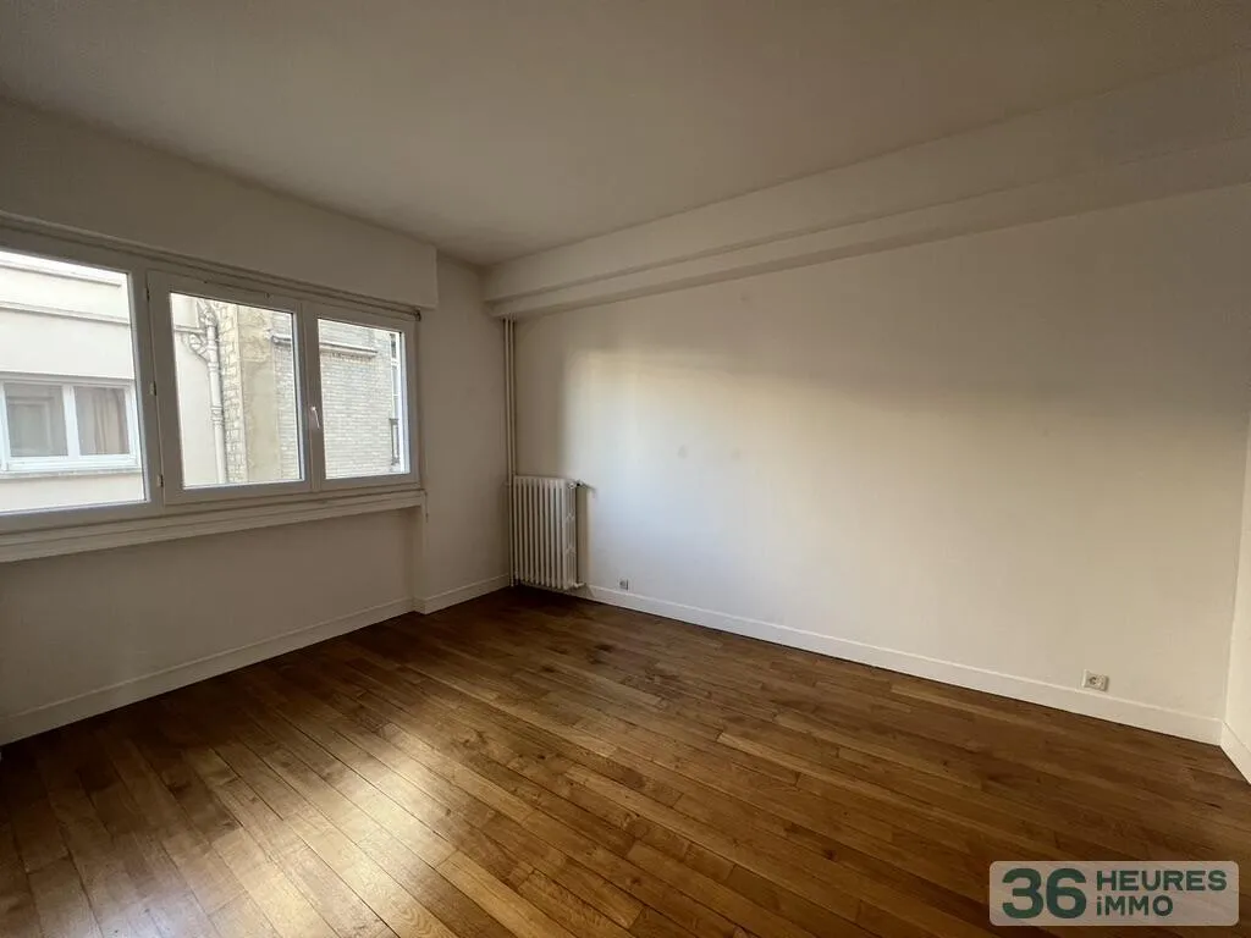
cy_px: 469
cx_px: 626
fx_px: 470
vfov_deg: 89.9
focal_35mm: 13
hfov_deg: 106.2
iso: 100
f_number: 1.8
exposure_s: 1/99
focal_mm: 1.57
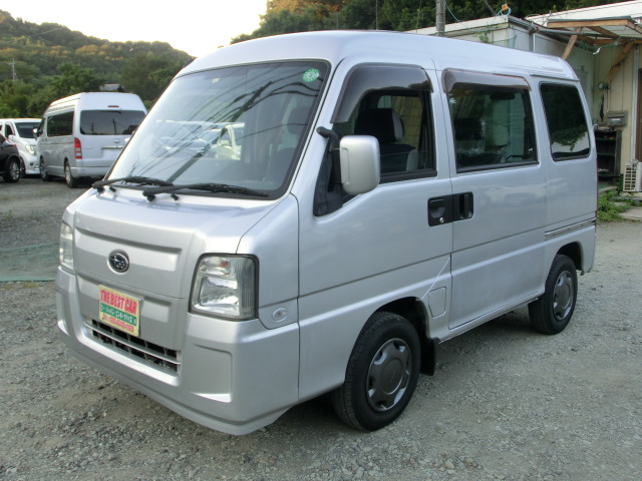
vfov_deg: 38.7
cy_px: 240
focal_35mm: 37
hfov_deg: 50.1
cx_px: 321
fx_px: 686
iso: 100
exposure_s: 1/60
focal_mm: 6.61
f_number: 3.9
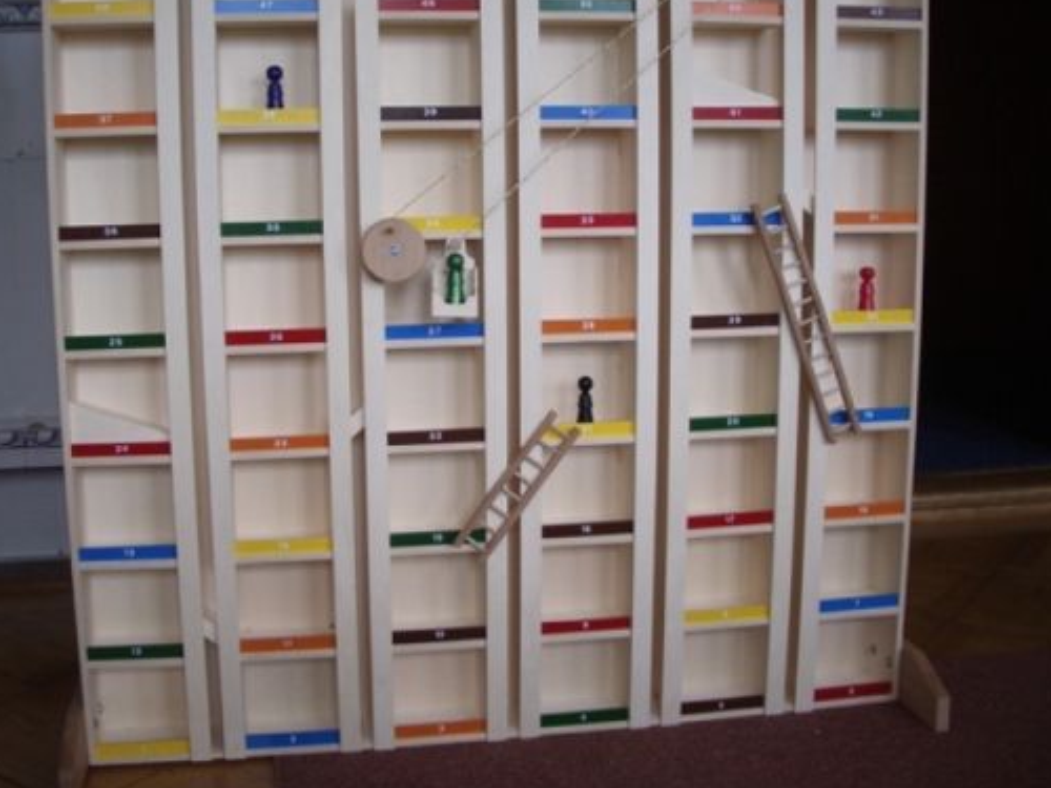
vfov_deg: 34.3
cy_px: 326
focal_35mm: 42
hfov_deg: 44.7
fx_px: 1275
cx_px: 450
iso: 100
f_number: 2.6
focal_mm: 5.8
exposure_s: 1/60
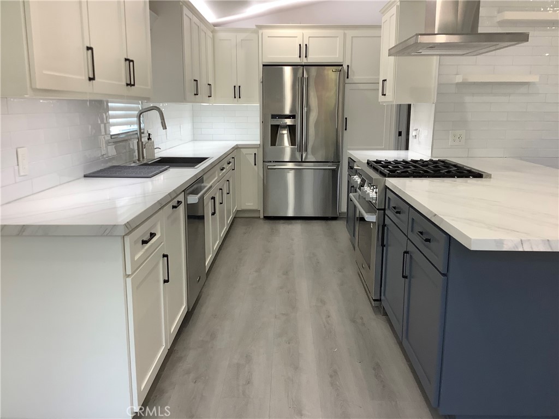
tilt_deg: -12.5
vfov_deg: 45.4
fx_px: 501
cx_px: 280
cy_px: 210
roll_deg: -0.5
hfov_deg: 58.4
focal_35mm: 31
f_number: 2.4
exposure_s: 1/50
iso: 64
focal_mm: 3.3
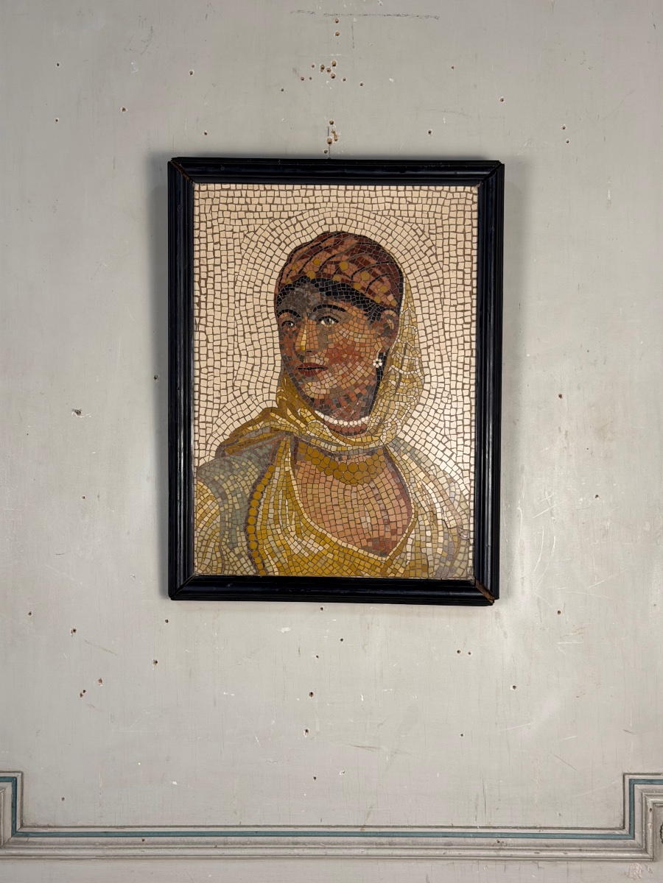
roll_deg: +0.2
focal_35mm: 48
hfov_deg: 30.3
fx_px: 1226
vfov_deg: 39.7
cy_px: 442
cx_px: 332
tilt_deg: +2.3
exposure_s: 1/50
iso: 64
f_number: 1.78
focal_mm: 6.76
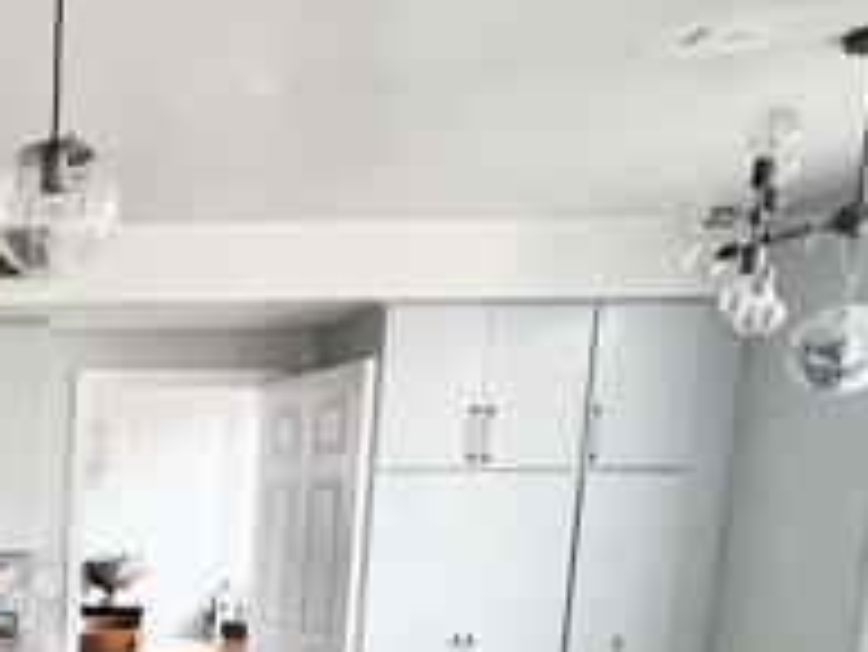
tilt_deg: -9.0
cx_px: -202
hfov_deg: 34.1
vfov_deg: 30.3
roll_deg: -0.1
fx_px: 1079
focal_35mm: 43
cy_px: 706
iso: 125
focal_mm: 1.57
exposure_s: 1/120
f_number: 1.8
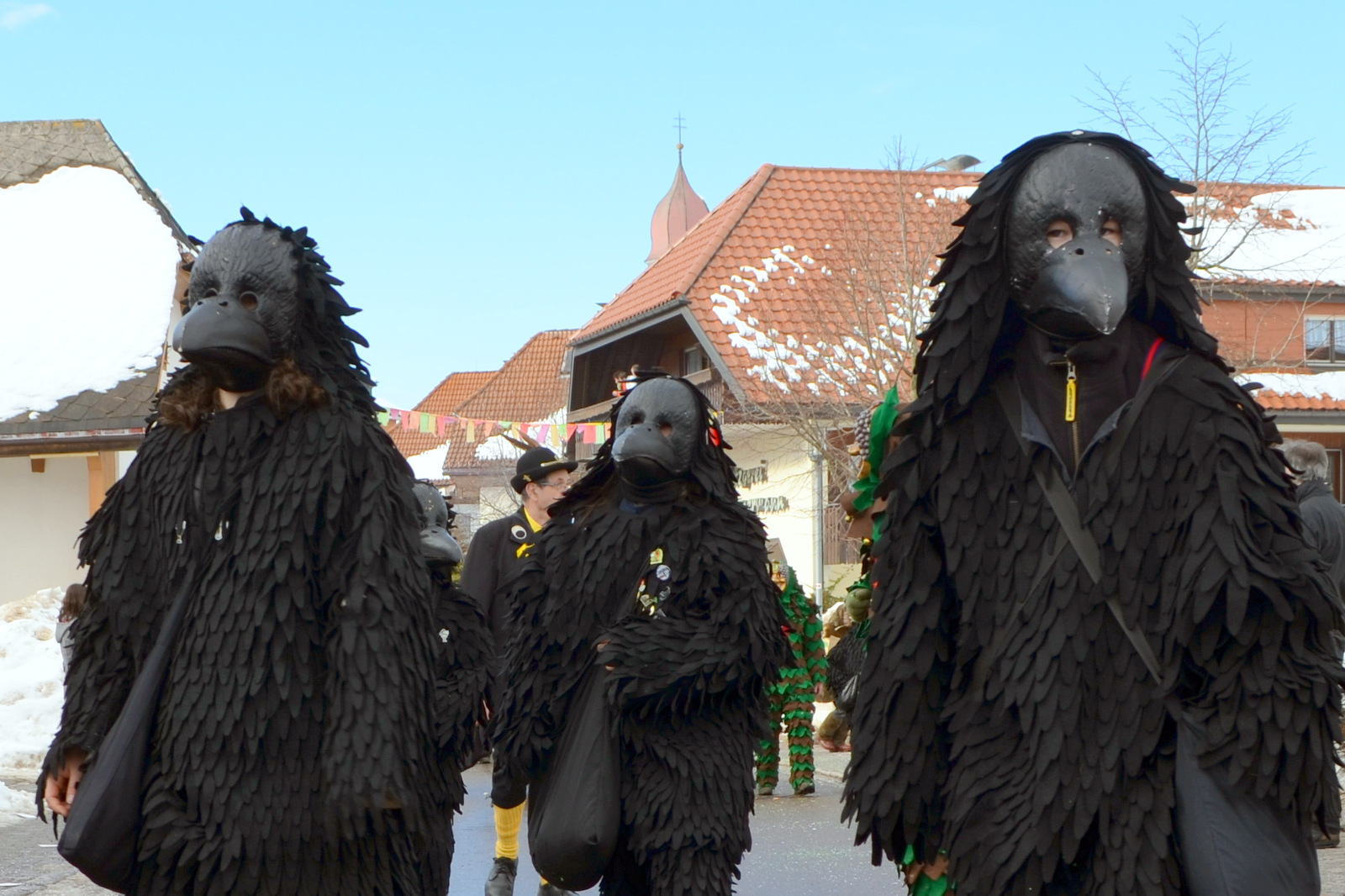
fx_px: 1121
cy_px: 448
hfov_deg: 61.9
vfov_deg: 43.6
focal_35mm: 30
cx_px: 672
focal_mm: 20
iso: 100
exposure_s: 1/200
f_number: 7.1
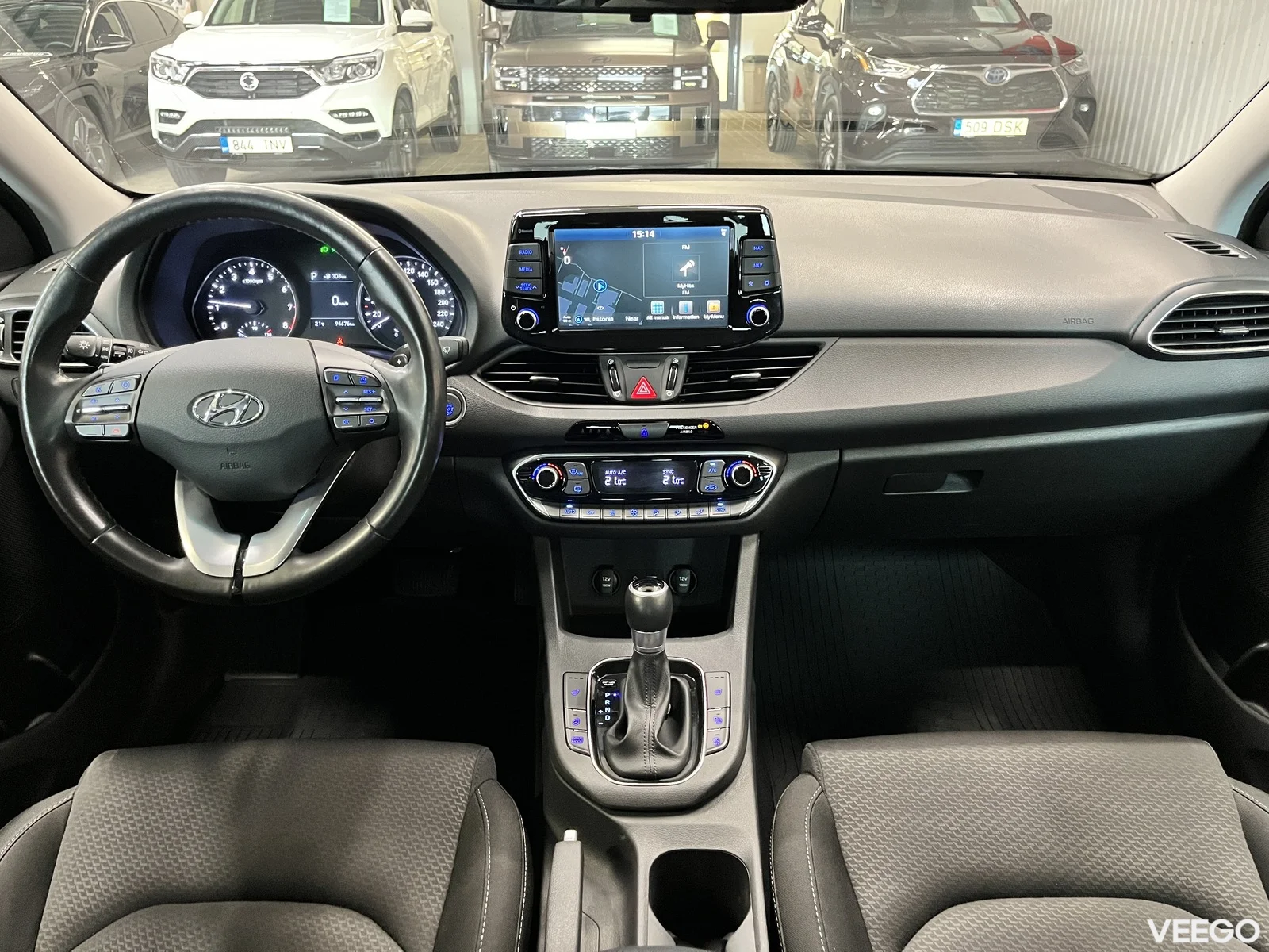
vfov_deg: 53.1
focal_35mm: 26
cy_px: 476
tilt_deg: -24.1
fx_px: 953
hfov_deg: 67.3
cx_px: 634
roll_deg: +0.6
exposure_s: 1/40
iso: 500
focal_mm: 5.1
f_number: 1.6
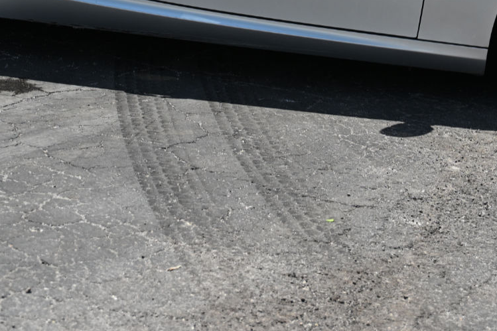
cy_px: -102
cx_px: 244
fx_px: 1284
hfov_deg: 21.9
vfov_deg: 14.1
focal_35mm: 93
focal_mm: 34
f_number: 2.8
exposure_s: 1/30
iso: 100
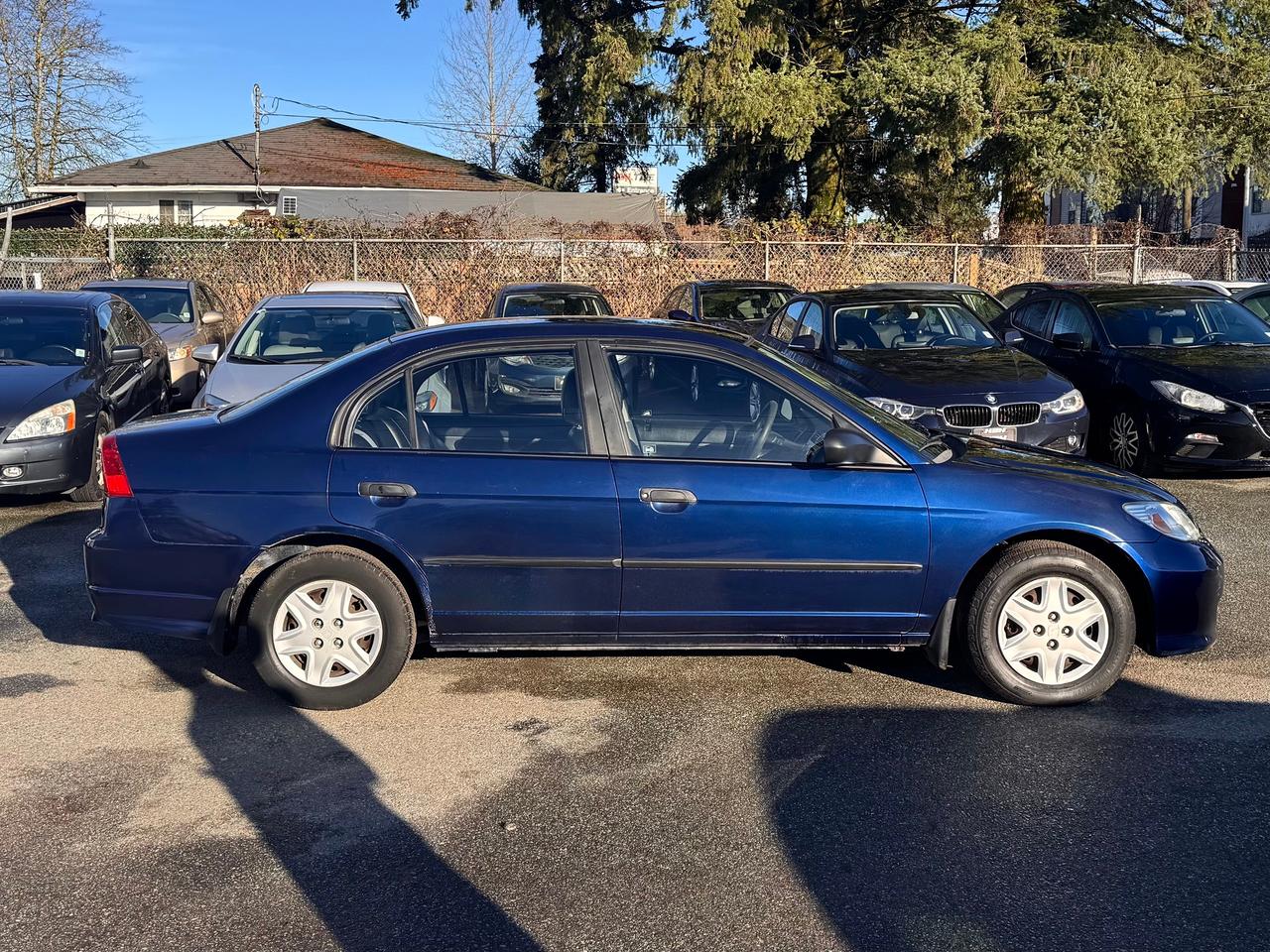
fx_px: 881
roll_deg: -1.0
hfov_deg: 71.6
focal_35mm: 24
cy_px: 476
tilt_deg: -4.7
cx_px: 635
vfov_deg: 56.8
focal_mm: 6.76
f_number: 1.78
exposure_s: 1/1869
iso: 80
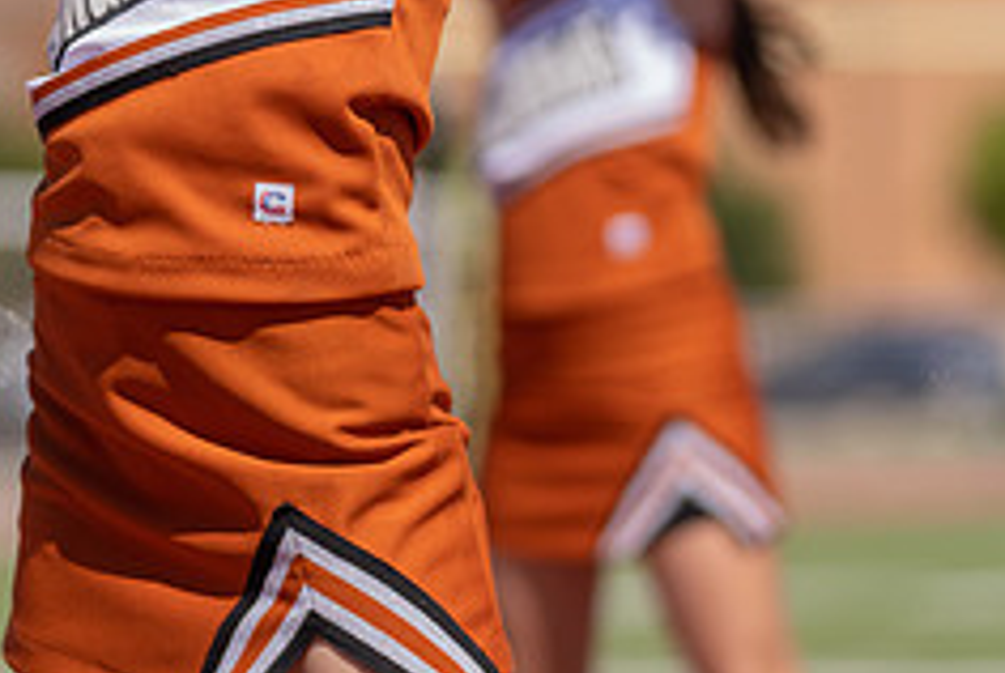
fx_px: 8916
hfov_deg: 6.4
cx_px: 213
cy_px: -117
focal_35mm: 319
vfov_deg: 4.3
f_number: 2.8
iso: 100
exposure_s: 1/1600
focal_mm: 130
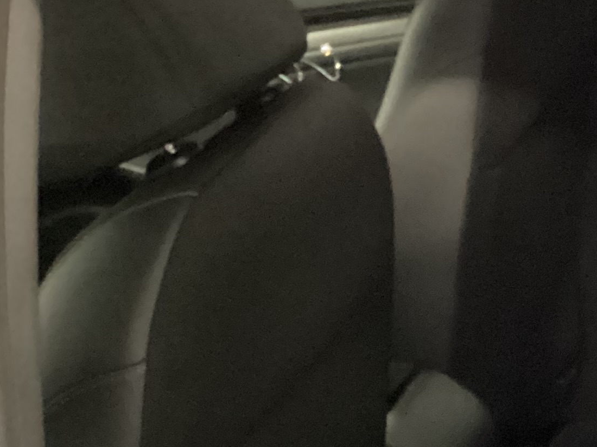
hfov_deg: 19.5
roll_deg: +8.7
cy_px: 433
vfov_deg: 15.8
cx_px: 797
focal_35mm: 92
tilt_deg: -29.4
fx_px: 1587
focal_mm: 3.3
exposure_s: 1/15
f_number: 2.4
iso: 800
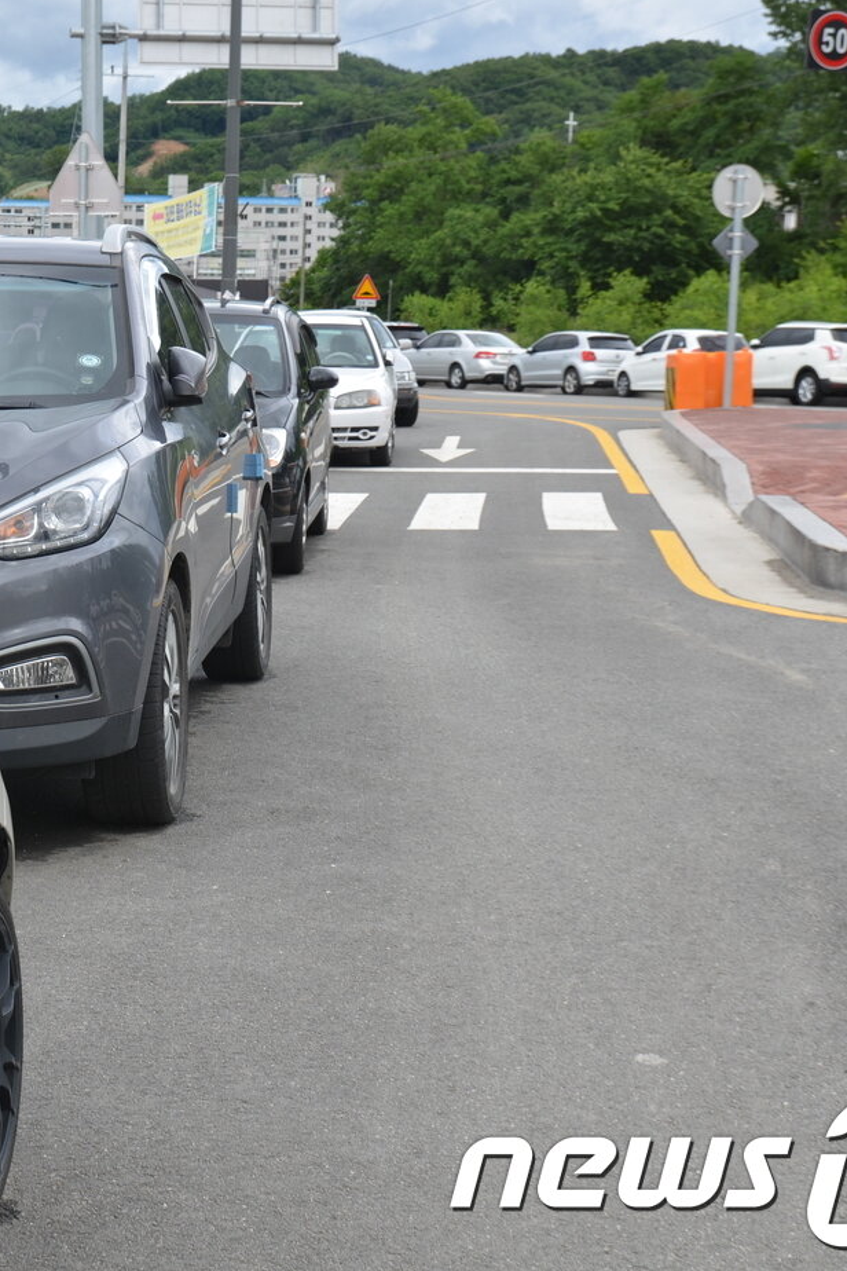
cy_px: 635
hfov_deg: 20.1
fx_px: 2320
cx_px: 28
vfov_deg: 30.6
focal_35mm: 66
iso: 100
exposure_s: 1/160
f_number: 6.3
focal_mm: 29
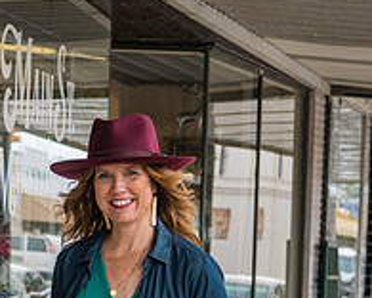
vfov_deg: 9.5
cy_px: 267
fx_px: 1784
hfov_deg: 11.8
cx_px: 0
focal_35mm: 162
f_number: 5.6
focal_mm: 58
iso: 640
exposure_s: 1/640
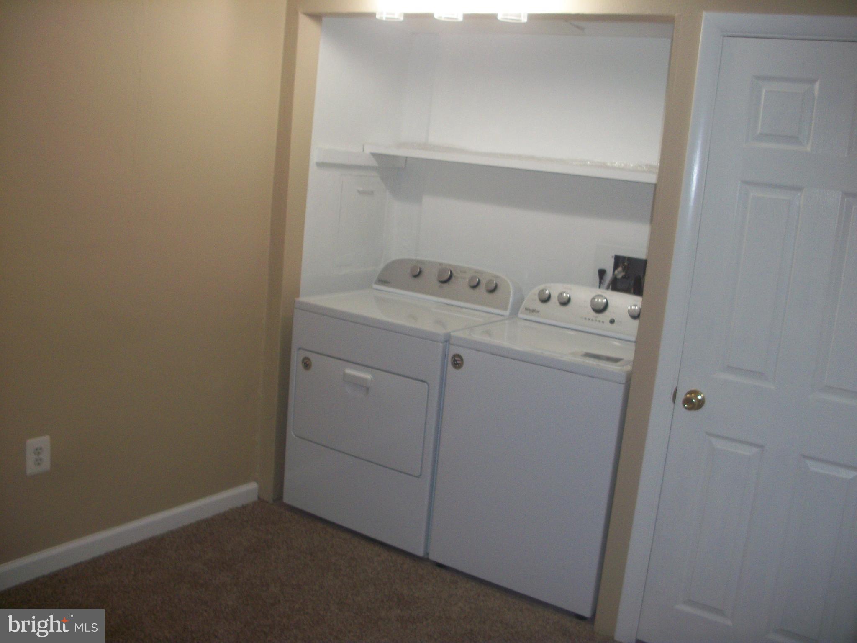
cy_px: 322
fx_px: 867
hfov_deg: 52.6
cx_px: 428
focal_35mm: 35
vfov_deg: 40.7
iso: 160
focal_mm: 6.3
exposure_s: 1/60
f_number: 3.1
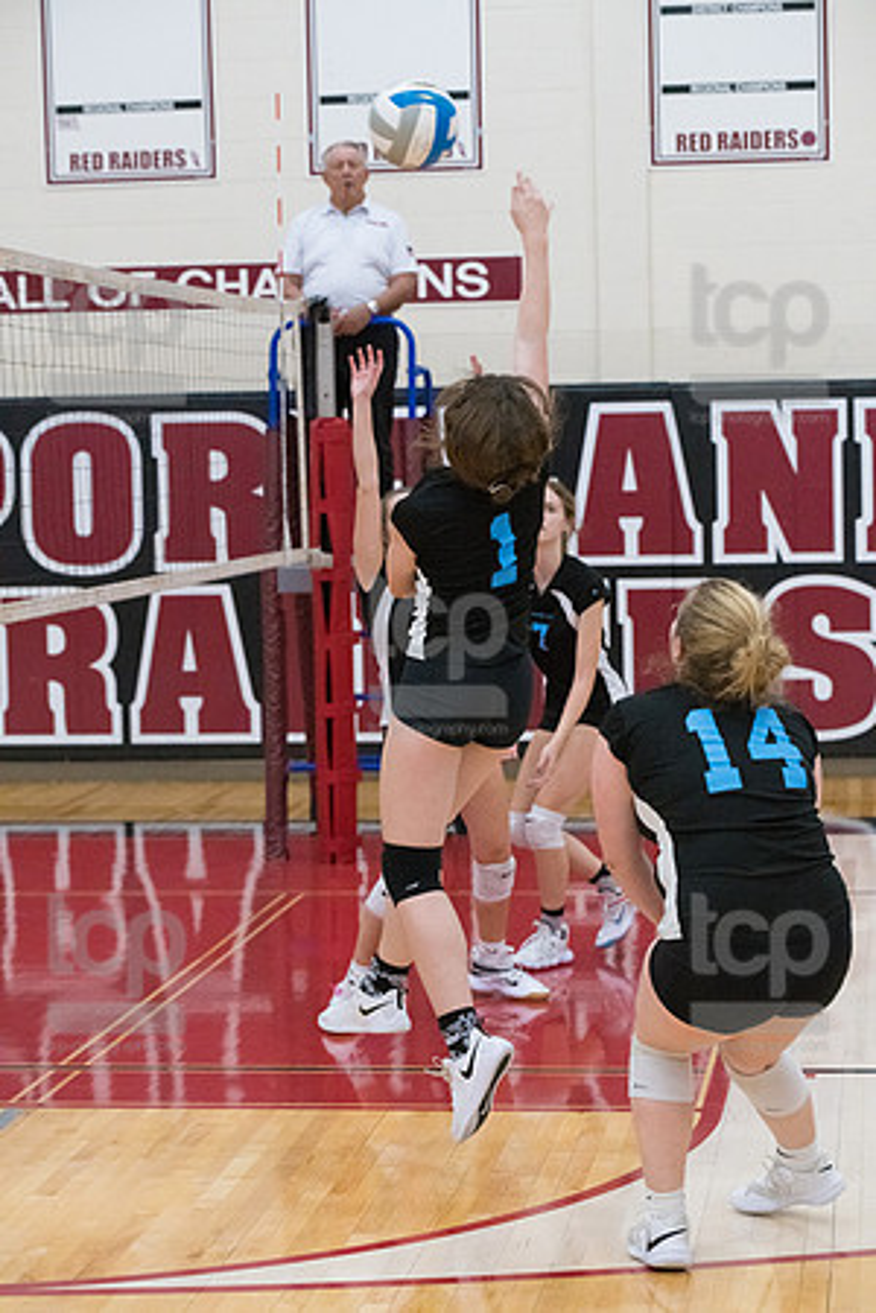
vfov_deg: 22.6
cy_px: 656
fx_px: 3285
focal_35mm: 90
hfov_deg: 15.2
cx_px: 438
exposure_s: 1/1000
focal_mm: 90
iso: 6400
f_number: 4.5
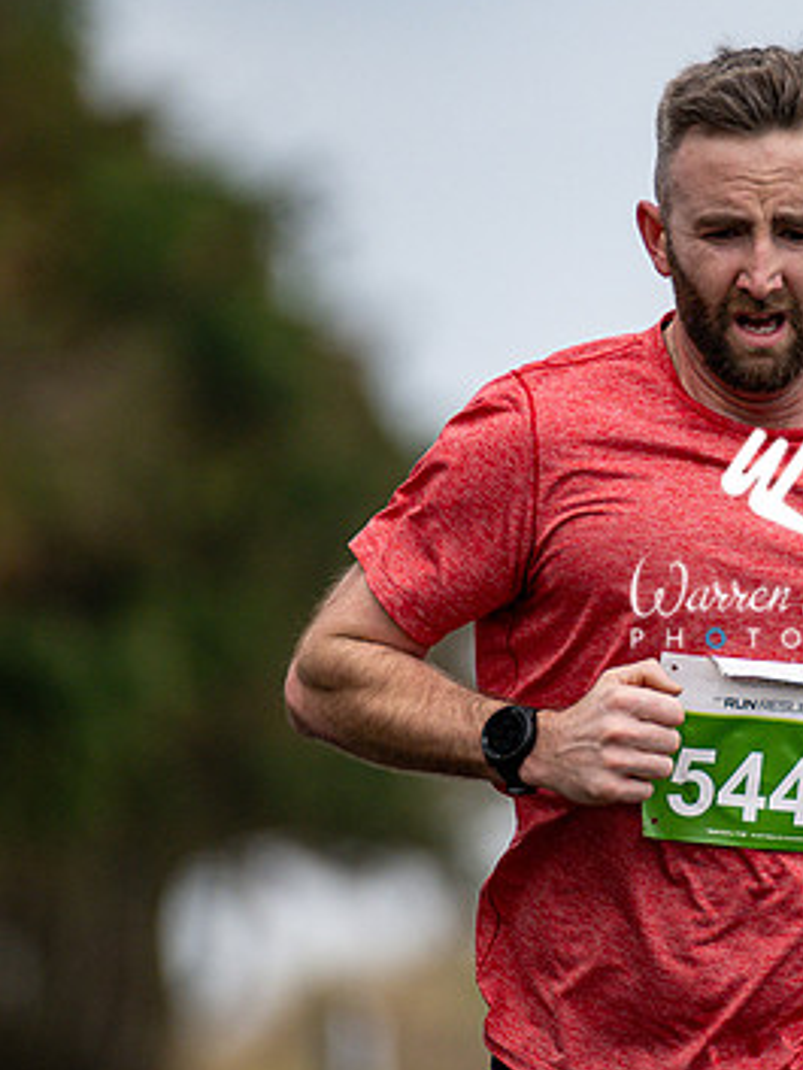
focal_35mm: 711
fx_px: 21978
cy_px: 543
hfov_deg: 2.1
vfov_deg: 2.8
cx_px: 827
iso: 360
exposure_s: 1/1600
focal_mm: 300
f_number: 2.8
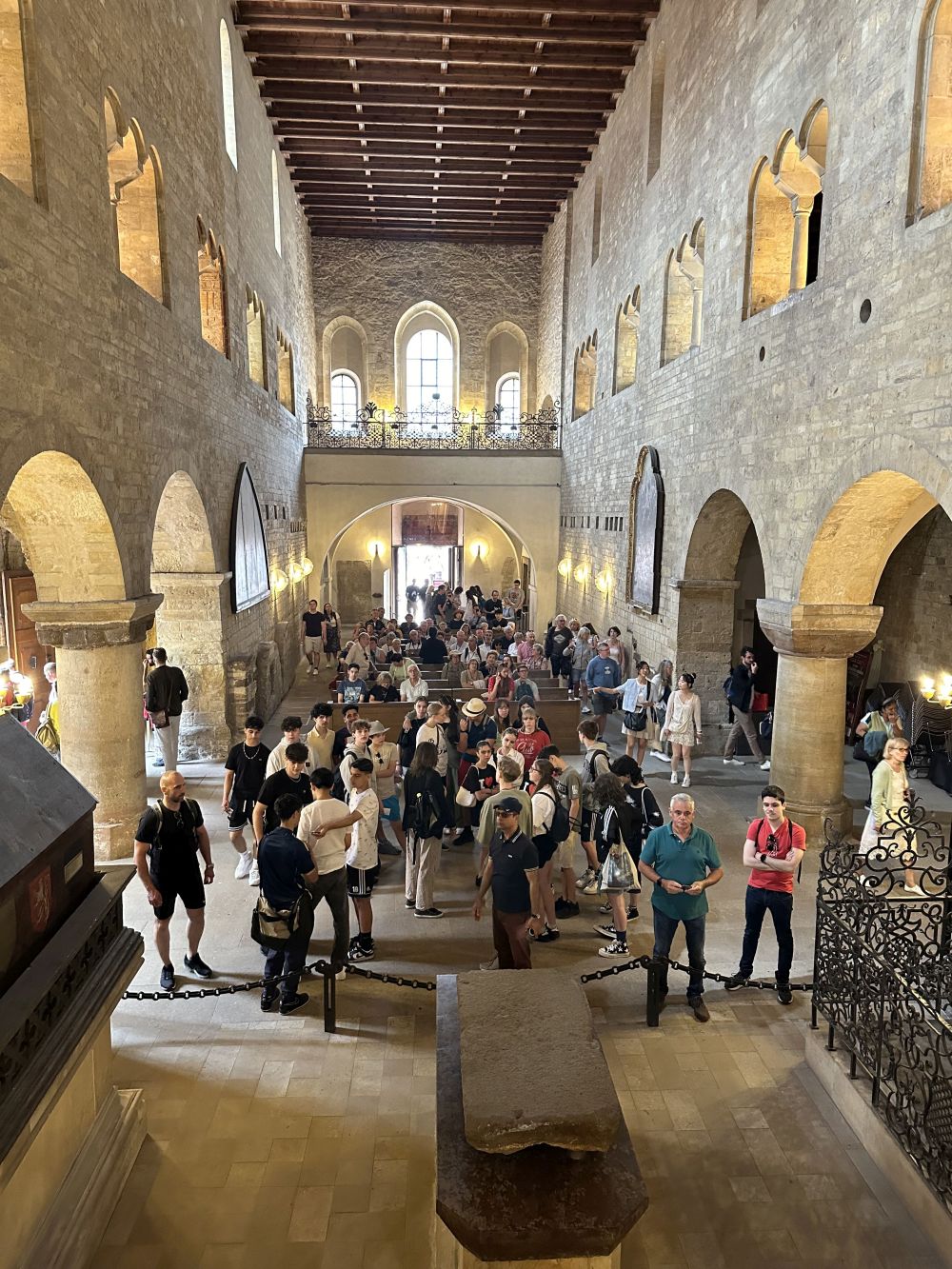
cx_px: 476
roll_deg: -0.3
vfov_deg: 71.6
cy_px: 634
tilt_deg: -6.9
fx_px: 880
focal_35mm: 24
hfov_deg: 56.8
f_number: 1.78
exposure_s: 1/50
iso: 500
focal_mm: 6.86
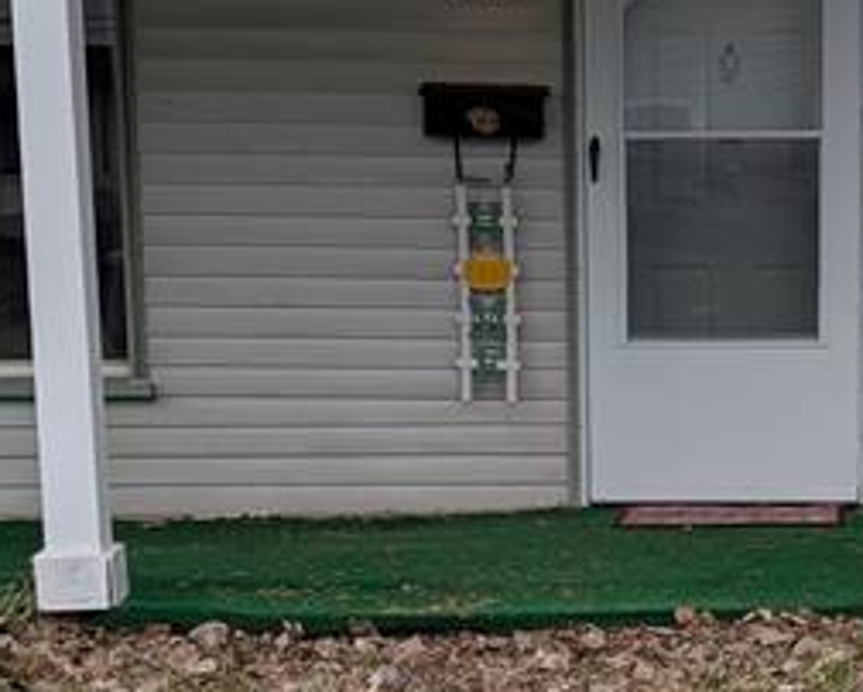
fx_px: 2428
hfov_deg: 19.7
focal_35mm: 95
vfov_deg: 16.1
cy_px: 534
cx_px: 795
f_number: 1.68
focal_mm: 6.9
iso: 24
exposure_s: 1/595
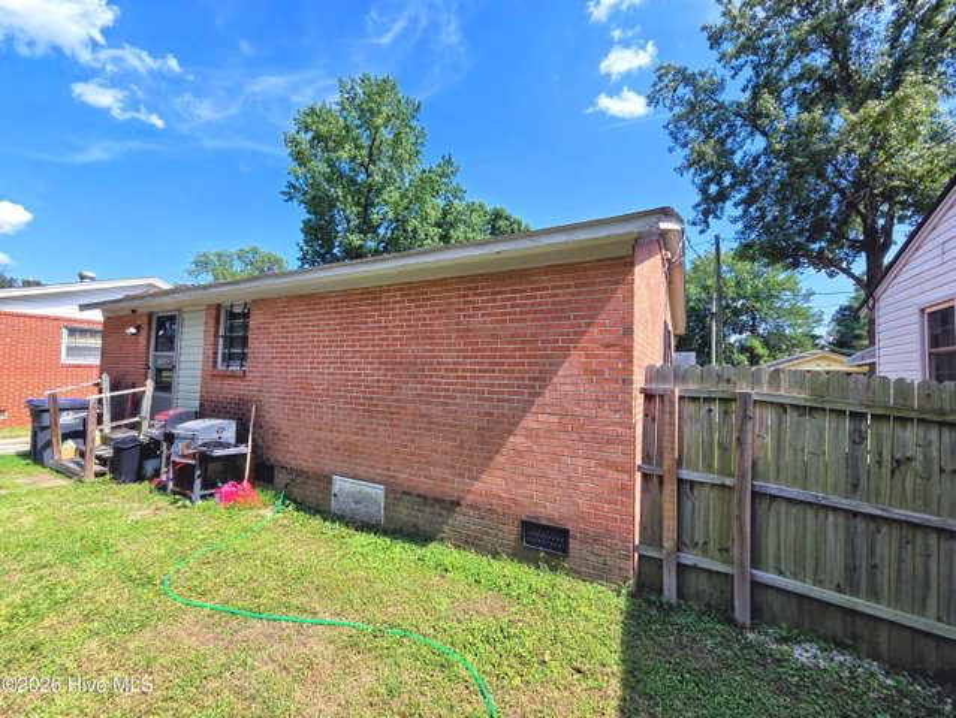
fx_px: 359
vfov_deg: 90.0
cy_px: 359
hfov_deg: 106.1
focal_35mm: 13
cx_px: 478
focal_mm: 2.2
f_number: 2.2
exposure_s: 1/1195
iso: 50
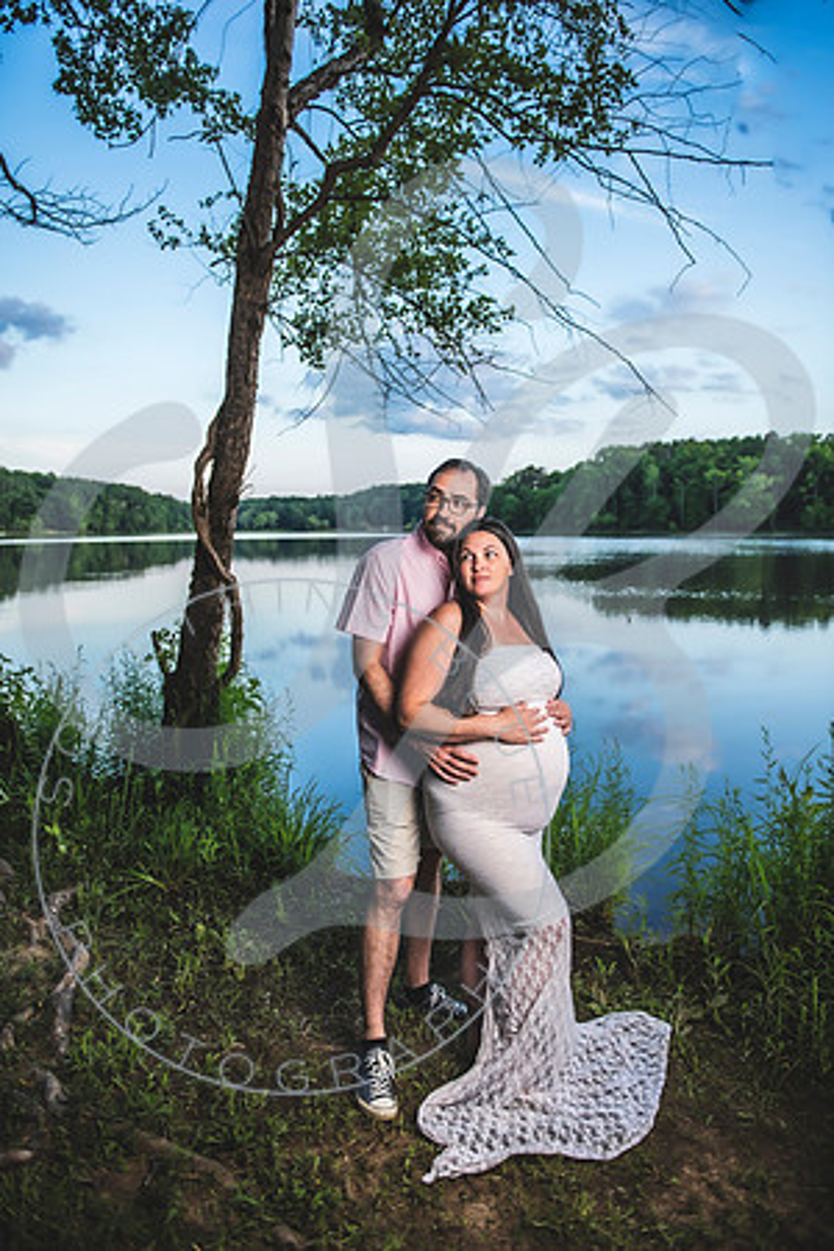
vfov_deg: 73.7
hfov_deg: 53.1
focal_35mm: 24
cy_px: 626
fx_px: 834
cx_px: 417
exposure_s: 1/250
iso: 200
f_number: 2.8
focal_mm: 24
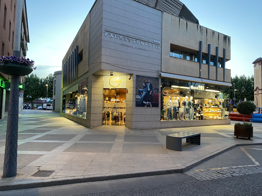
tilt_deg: +1.8
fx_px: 197
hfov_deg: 67.3
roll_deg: -0.7
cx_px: 131
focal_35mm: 26
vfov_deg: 53.1
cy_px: 98
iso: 200
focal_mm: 4.25
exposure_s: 1/50
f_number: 1.8
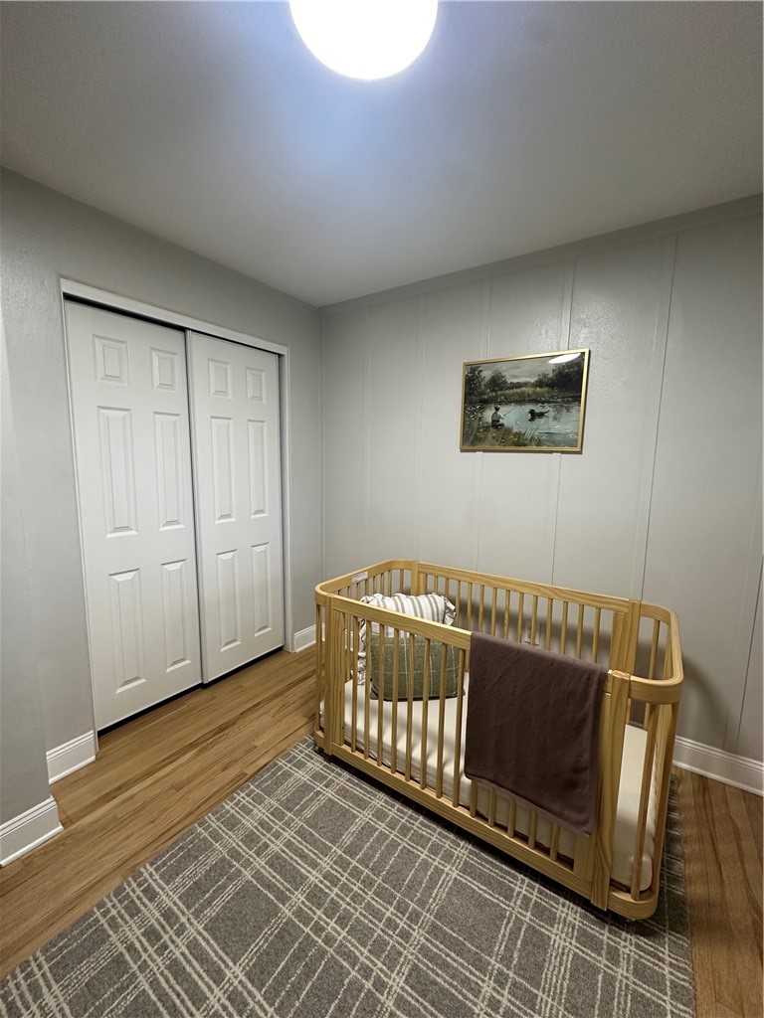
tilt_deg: -6.6
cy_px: 509
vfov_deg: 102.1
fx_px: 412
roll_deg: -1.3
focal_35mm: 14
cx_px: 382
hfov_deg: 85.7
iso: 200
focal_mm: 2.22
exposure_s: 1/60
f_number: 2.2
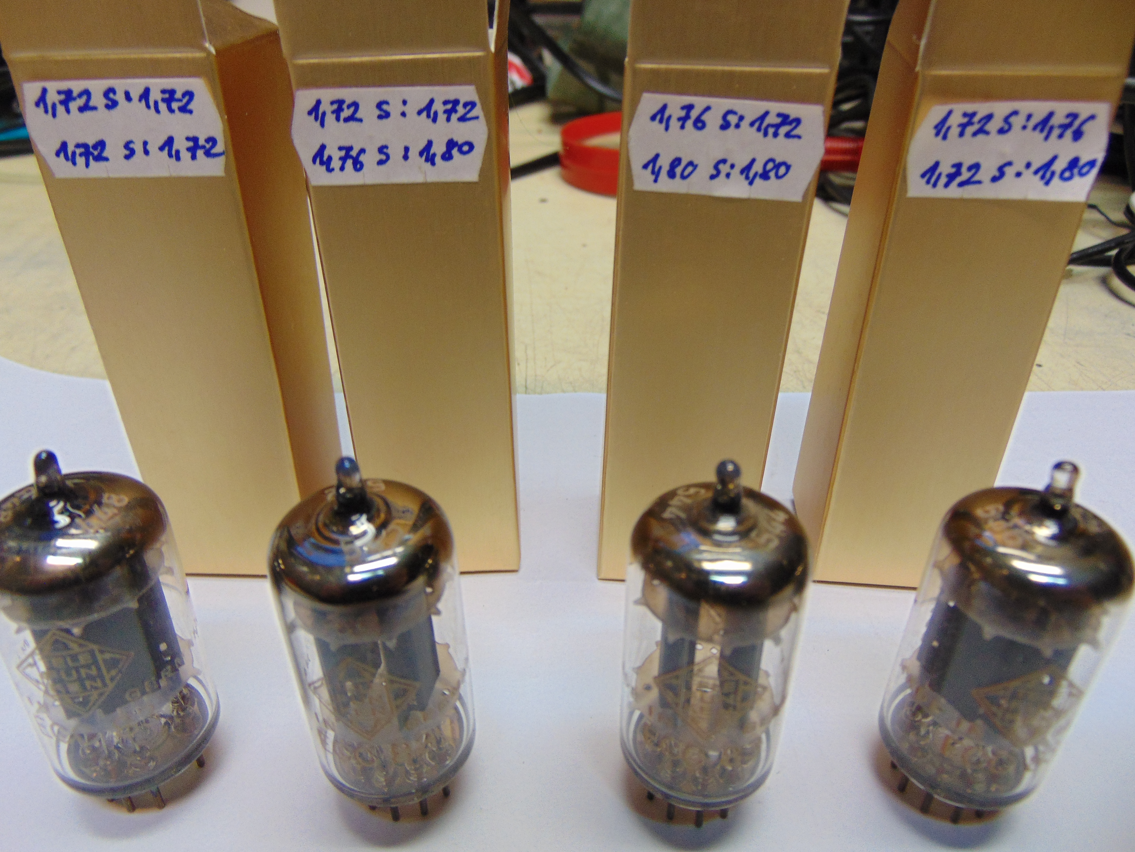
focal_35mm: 25
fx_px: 820
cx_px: 568
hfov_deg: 69.4
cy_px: 426
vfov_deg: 54.9
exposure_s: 1/30
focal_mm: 4.5
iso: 100
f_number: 3
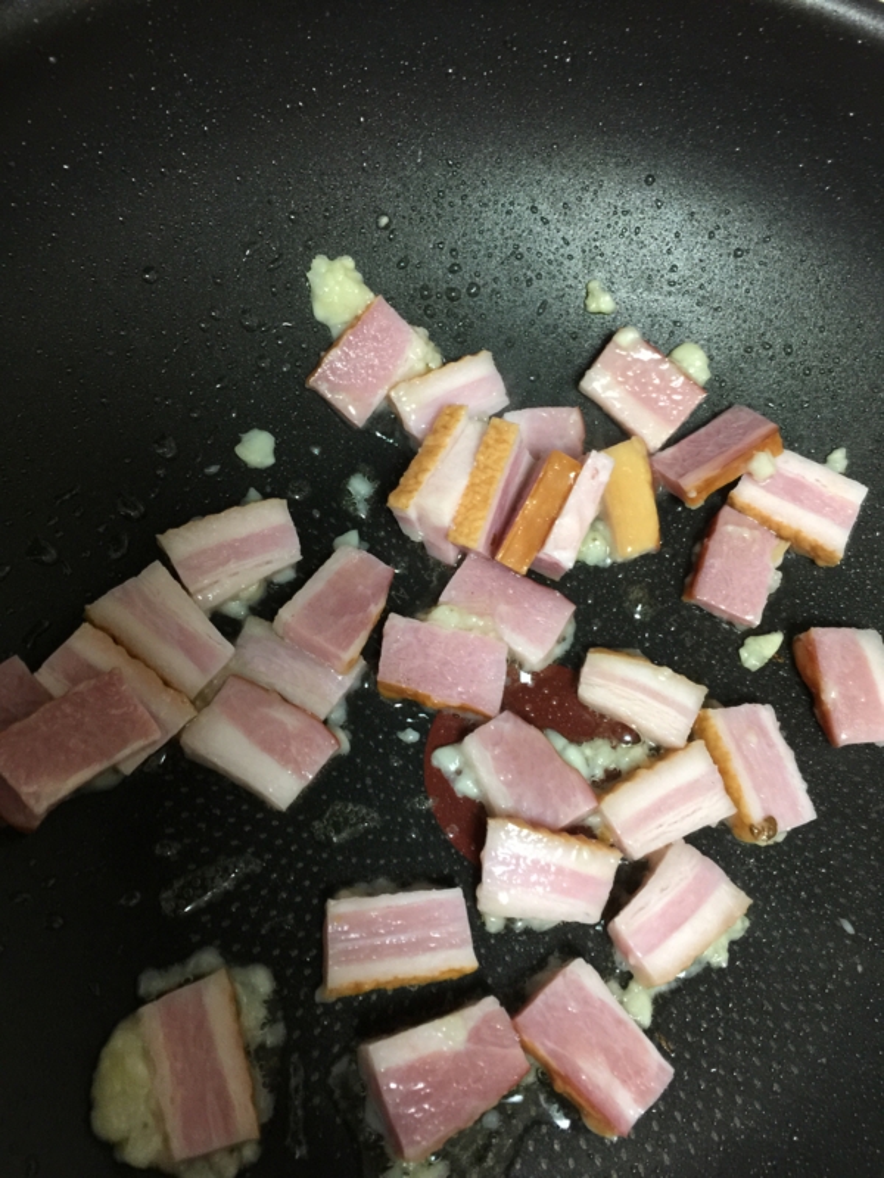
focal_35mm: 29
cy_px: 589
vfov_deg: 61.7
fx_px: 987
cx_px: 442
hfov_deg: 48.2
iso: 100
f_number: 2.2
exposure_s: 1/15
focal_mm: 4.15
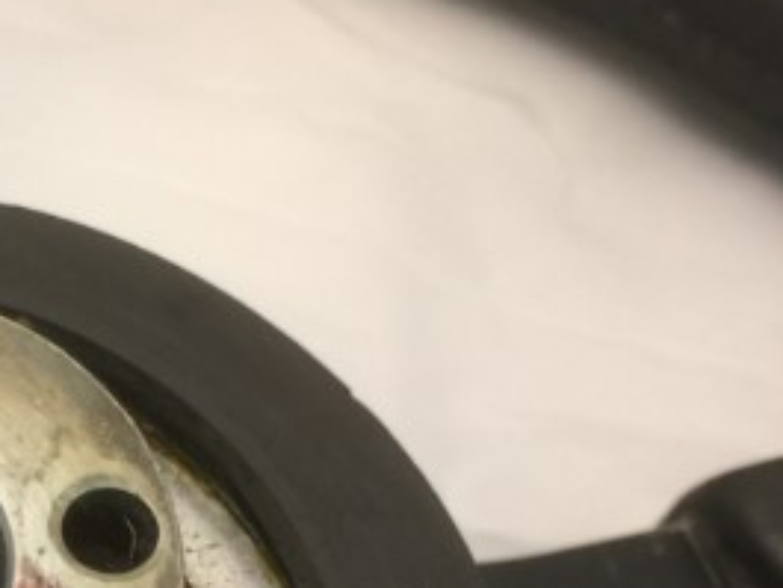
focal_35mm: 97
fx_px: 2195
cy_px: 621
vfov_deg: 14.9
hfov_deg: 19.0
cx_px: -186
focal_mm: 4.15
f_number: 2.2
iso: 32
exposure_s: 1/15
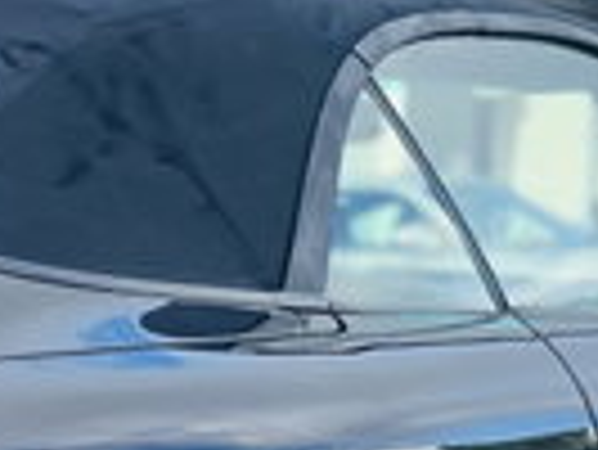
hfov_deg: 12.7
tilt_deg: -3.2
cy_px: 392
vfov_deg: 9.9
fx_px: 2594
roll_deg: -0.5
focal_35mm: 150
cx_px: -175
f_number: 1.5
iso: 50
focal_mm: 5.7
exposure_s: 1/1196
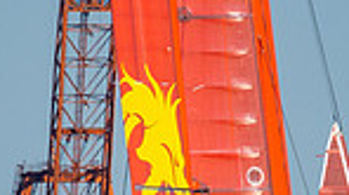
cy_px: 312
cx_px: 200
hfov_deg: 0.7
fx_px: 26836
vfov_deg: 0.4
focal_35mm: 2902
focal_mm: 420
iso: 640
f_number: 5.6
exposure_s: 1/3200
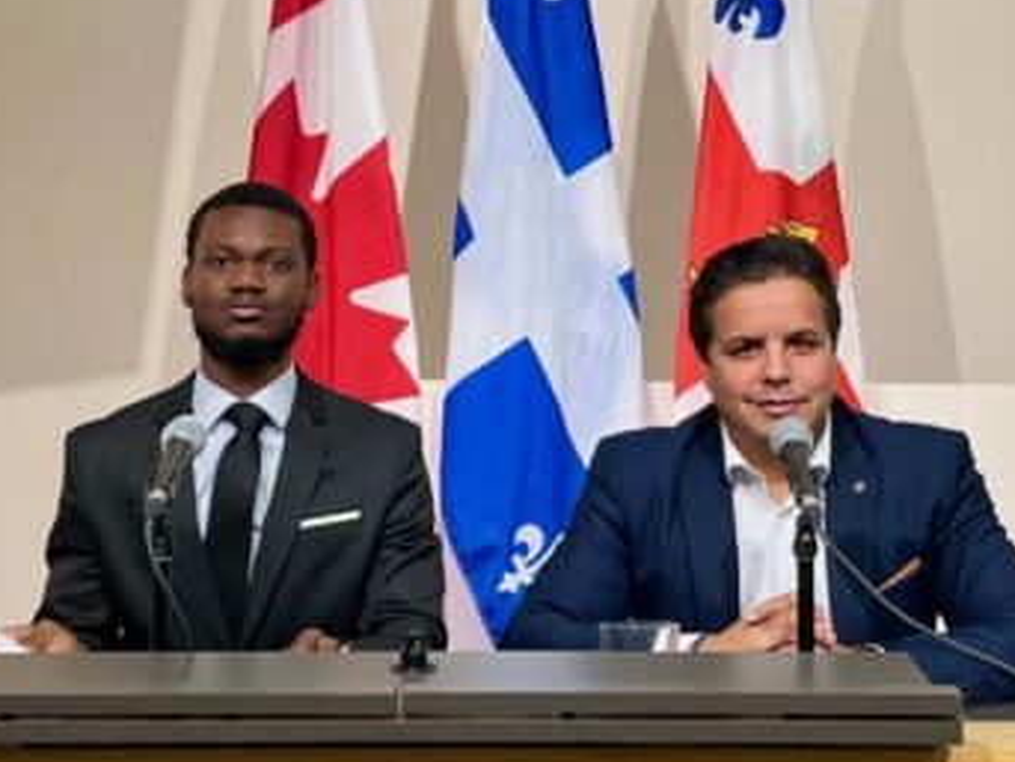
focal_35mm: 76
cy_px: 234
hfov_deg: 25.6
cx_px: 611
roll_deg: -2.2
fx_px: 2230
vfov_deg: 19.3
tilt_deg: +3.4
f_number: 1.6
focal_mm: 5.1
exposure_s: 1/120
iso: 125
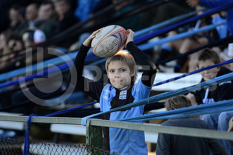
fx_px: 1262
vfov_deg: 7.0
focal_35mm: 195
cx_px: 116
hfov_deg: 10.5
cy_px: 78
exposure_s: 1/320
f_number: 2.8
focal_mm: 195
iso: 250
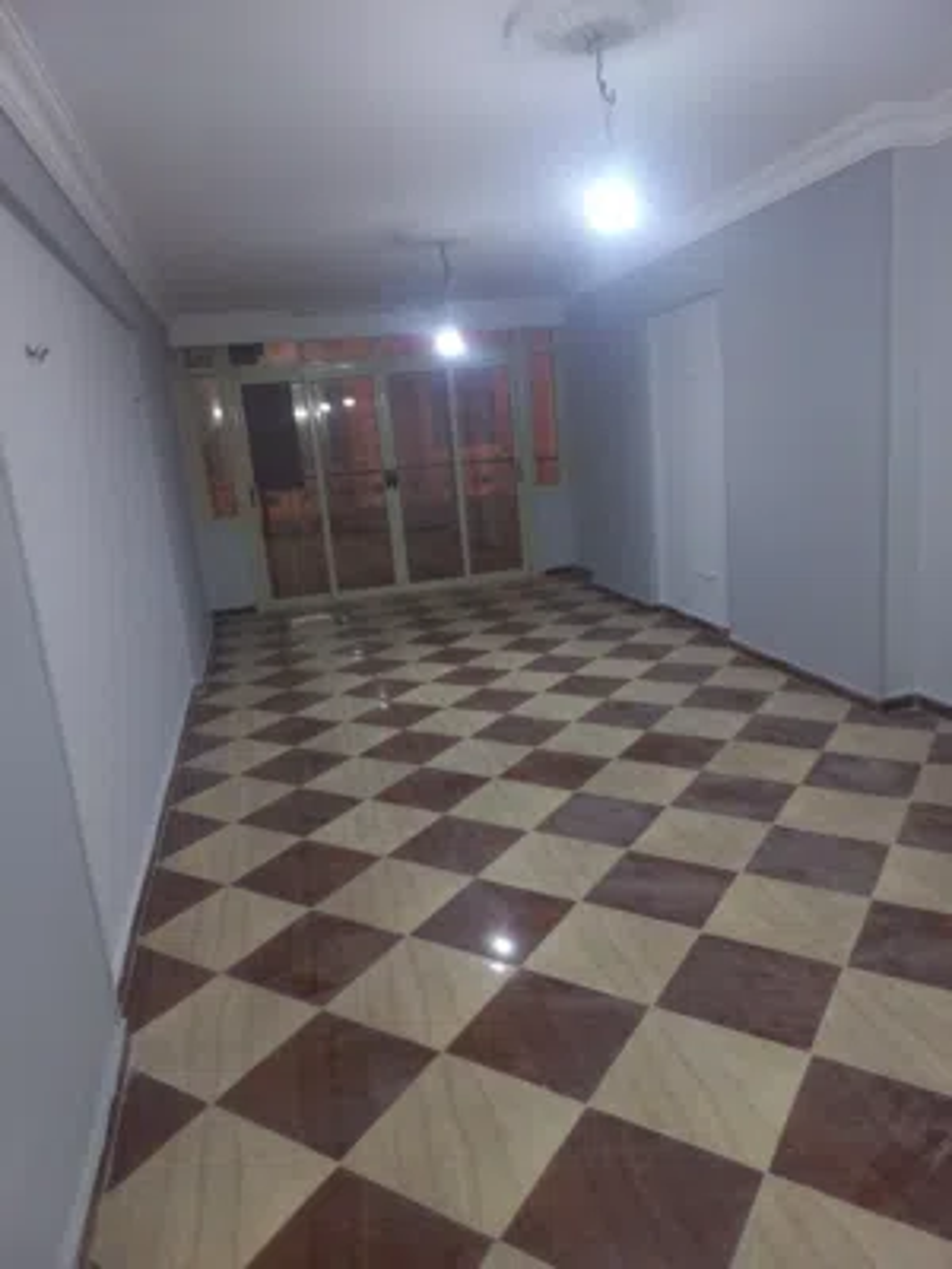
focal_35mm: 25
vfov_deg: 69.4
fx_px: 917
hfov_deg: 54.9
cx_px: 476
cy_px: 634
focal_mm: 4.6
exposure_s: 1/50
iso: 200
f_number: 1.8
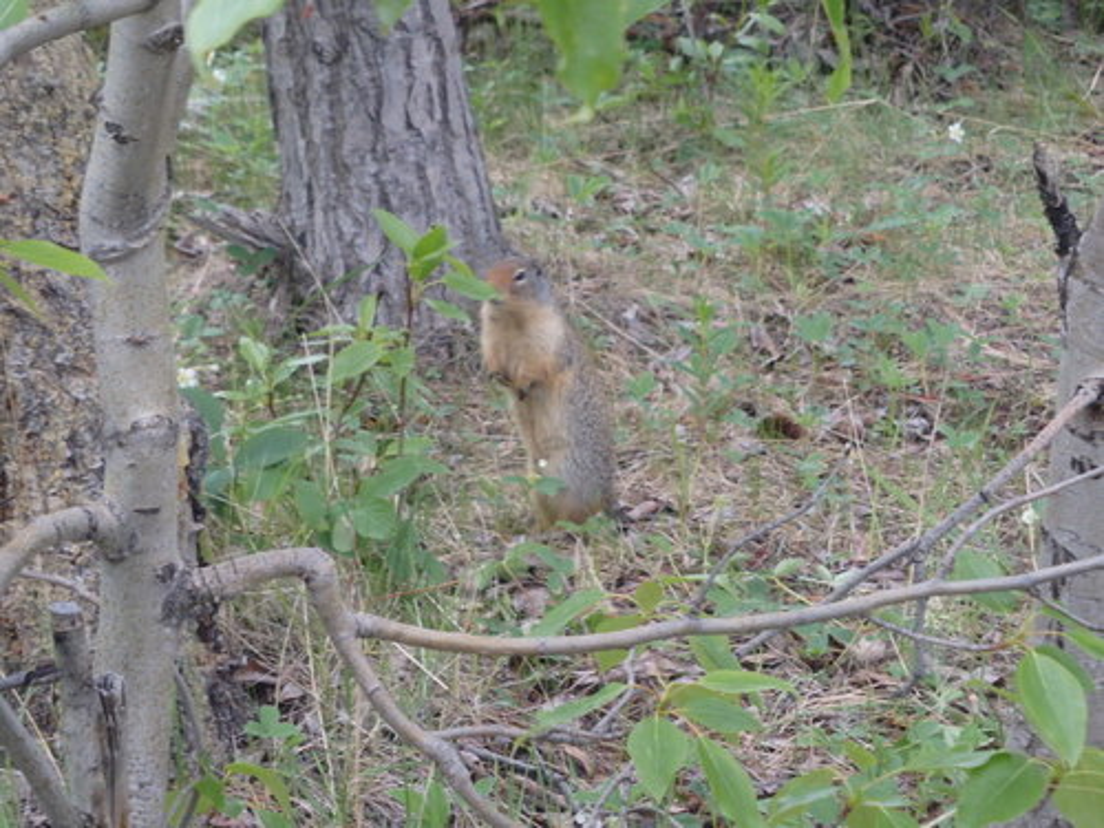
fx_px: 4465
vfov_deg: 10.6
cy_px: 414
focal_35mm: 140
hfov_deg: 14.1
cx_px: 552
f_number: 5.9
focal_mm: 25
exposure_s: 1/60
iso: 400
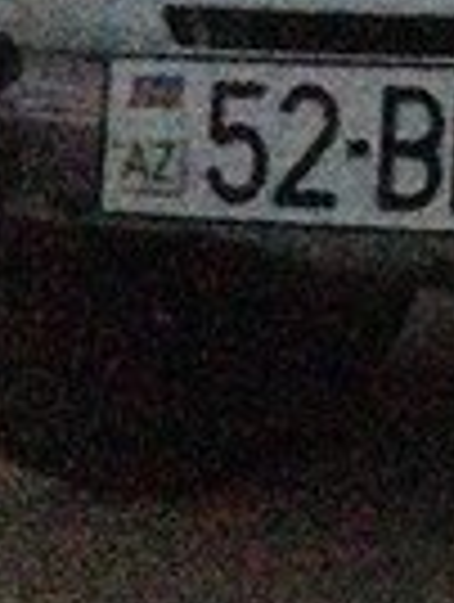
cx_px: 1281
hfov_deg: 8.1
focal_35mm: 162
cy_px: -178
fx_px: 2824
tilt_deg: -4.2
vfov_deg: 11.8
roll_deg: +1.4
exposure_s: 1/15
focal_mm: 4.12
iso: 2000
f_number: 2.4
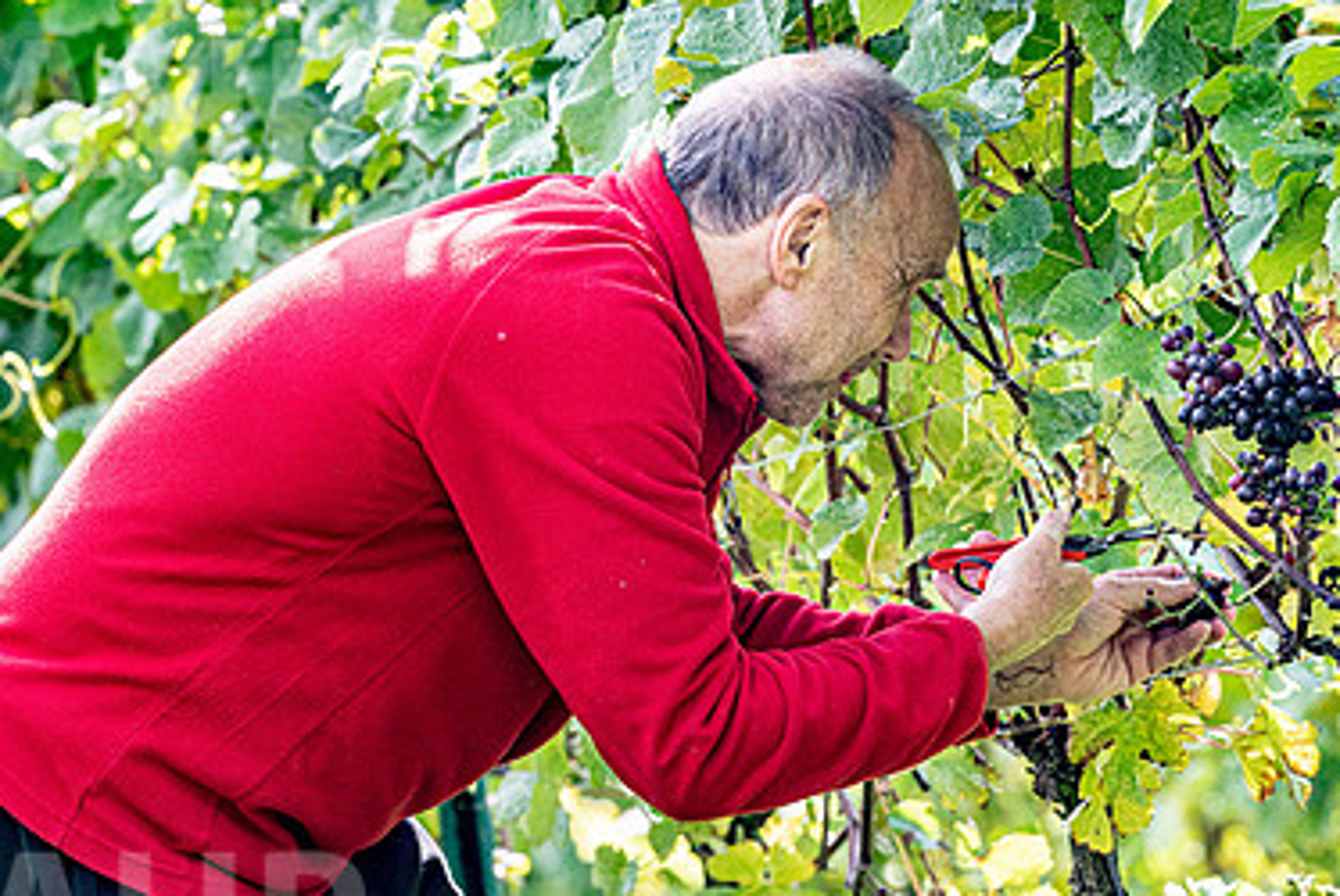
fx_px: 14900
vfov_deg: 3.4
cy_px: 334
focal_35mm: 400
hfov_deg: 5.1
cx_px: 555
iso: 220
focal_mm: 200
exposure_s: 1/640
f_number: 5.6
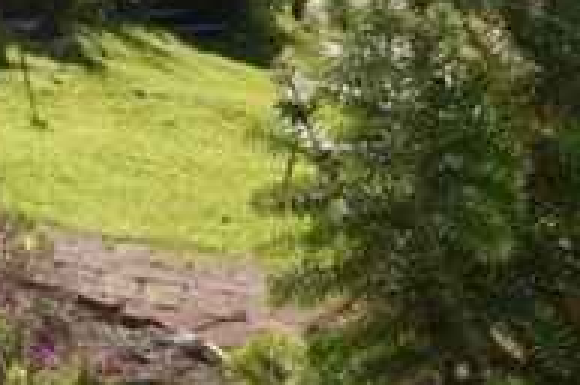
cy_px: -68
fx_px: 1351
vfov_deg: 15.6
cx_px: -6
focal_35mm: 84
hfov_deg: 23.2
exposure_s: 1/250
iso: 100
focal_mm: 18
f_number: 6.3
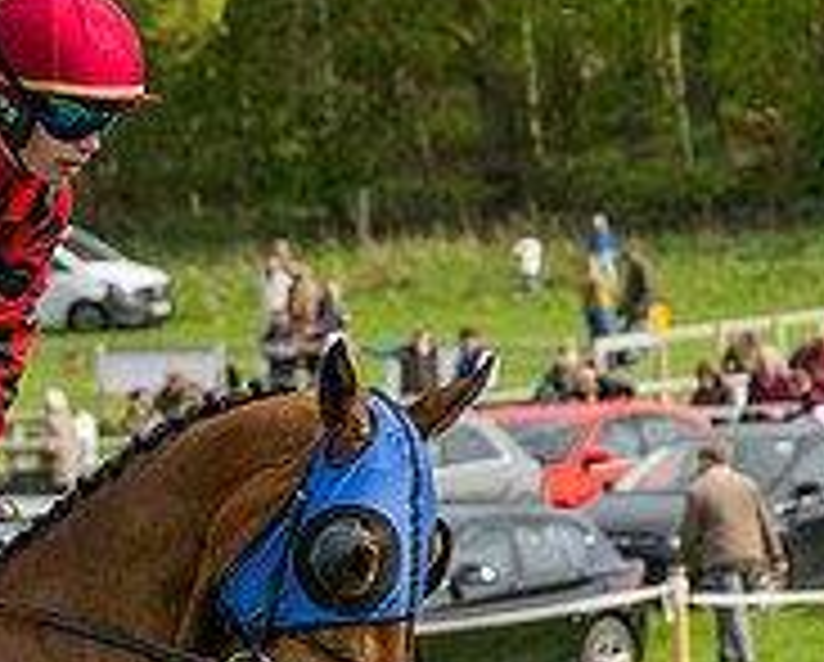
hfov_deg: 4.6
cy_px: 788
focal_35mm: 419
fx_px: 10235
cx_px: -272
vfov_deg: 3.7
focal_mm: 70
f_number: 4
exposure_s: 1/2000
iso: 200
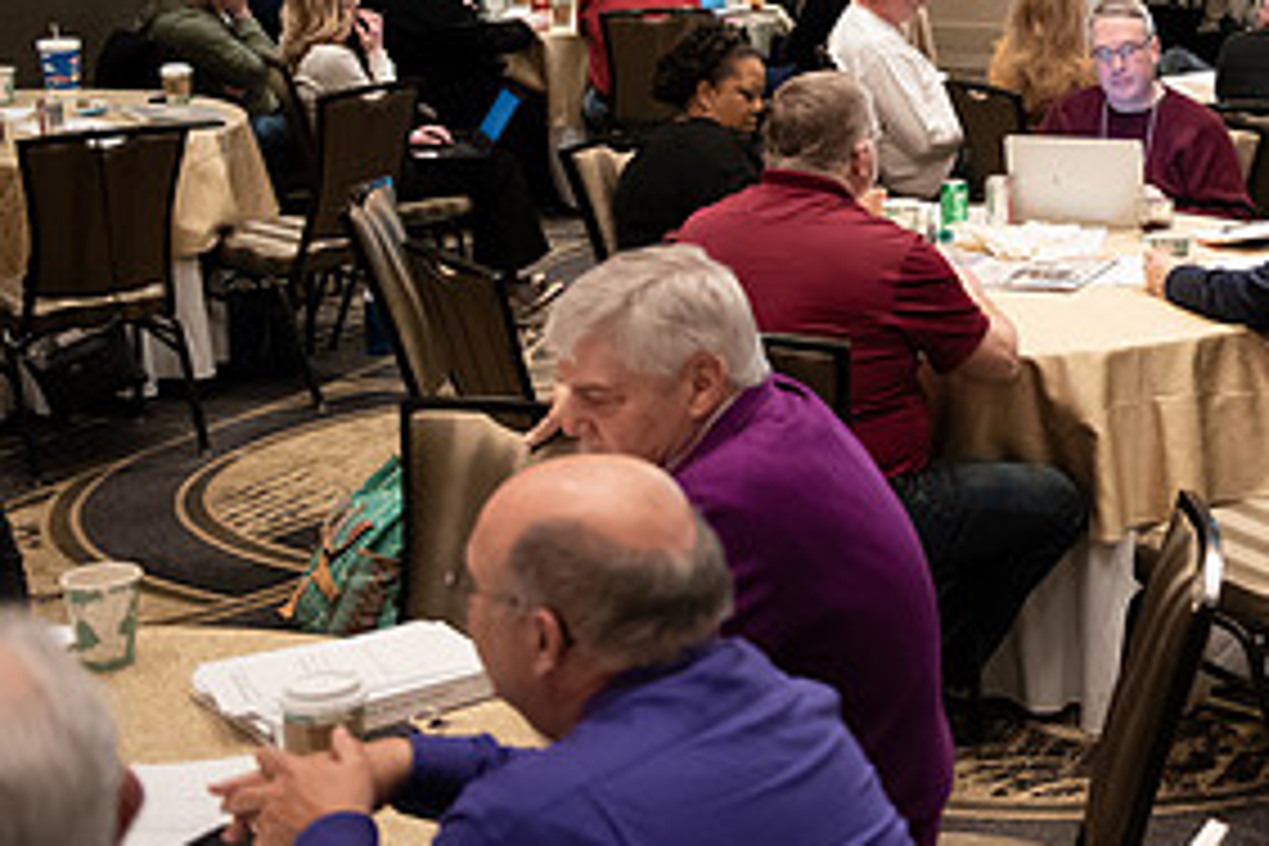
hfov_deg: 27.4
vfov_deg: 19.4
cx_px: 1233
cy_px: 268
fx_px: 2467
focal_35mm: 70
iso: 5000
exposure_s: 1/160
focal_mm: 34
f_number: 2.8
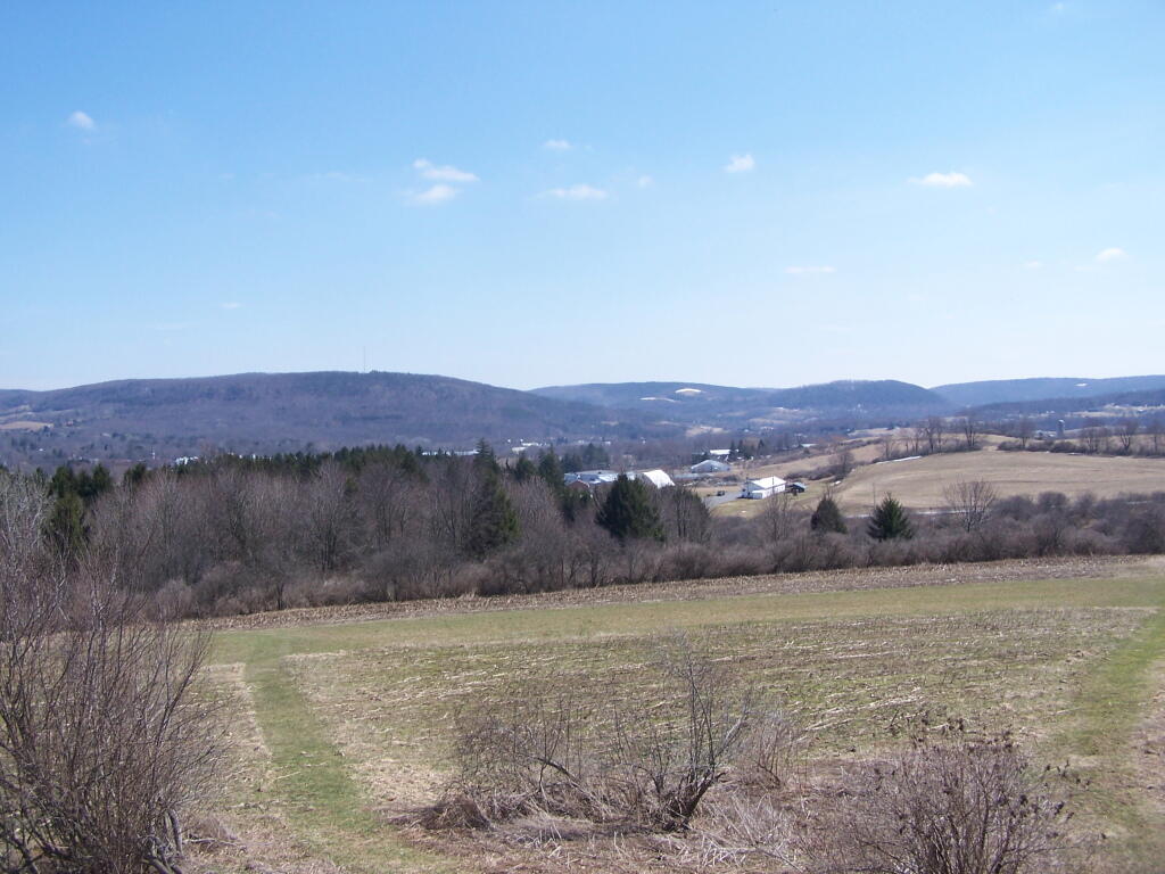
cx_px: 582
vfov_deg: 37.7
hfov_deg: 49.0
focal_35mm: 38
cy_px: 437
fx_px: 1279
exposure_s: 1/800
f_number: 4
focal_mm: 6.3
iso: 80
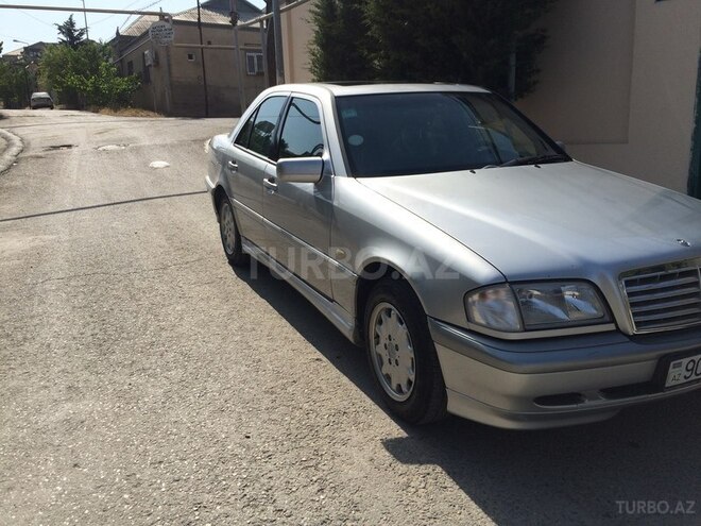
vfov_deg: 48.2
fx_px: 587
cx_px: 350
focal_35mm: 29
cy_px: 263
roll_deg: +1.7
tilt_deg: -11.3
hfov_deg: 61.7
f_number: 2.2
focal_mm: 4.15
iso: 32
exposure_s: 1/2564
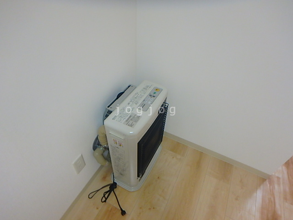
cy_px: 110
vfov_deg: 63.4
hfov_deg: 79.0
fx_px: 178
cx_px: 146
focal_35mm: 21
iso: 200
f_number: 3.5
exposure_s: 1/40
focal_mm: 3.7
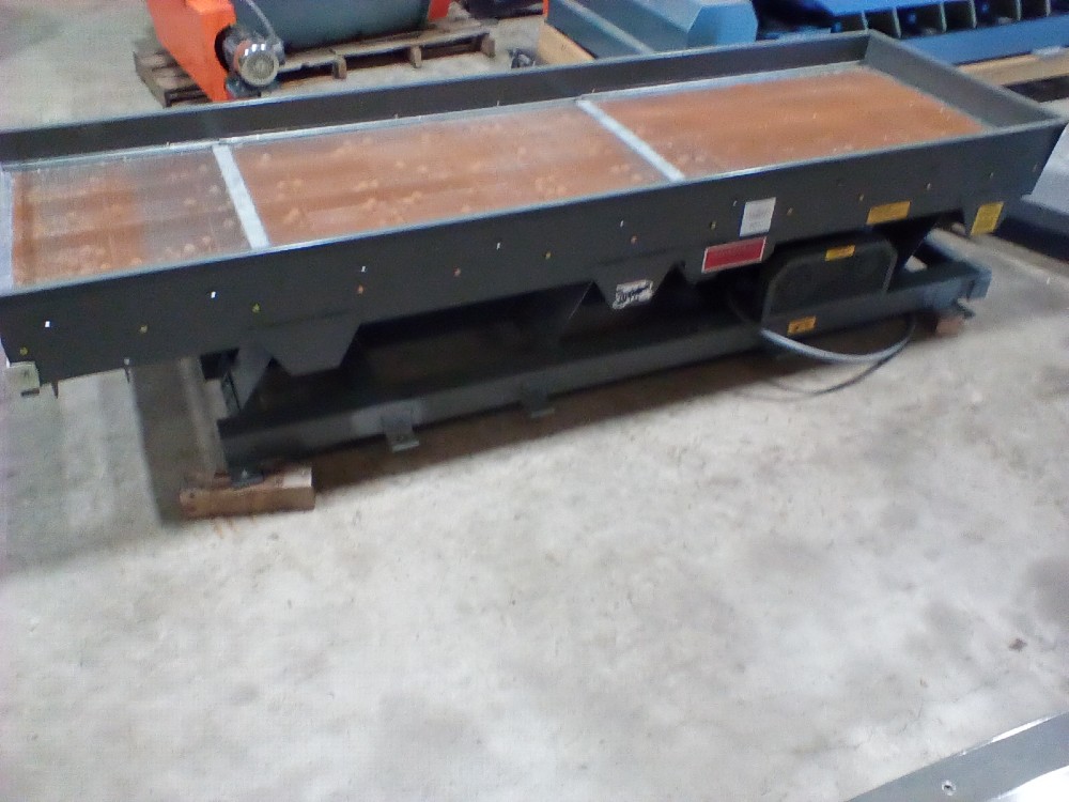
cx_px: 534
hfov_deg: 58.4
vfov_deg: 45.4
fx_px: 957
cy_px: 401
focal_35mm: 31
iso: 244
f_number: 2.4
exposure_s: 1/20
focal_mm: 2.38
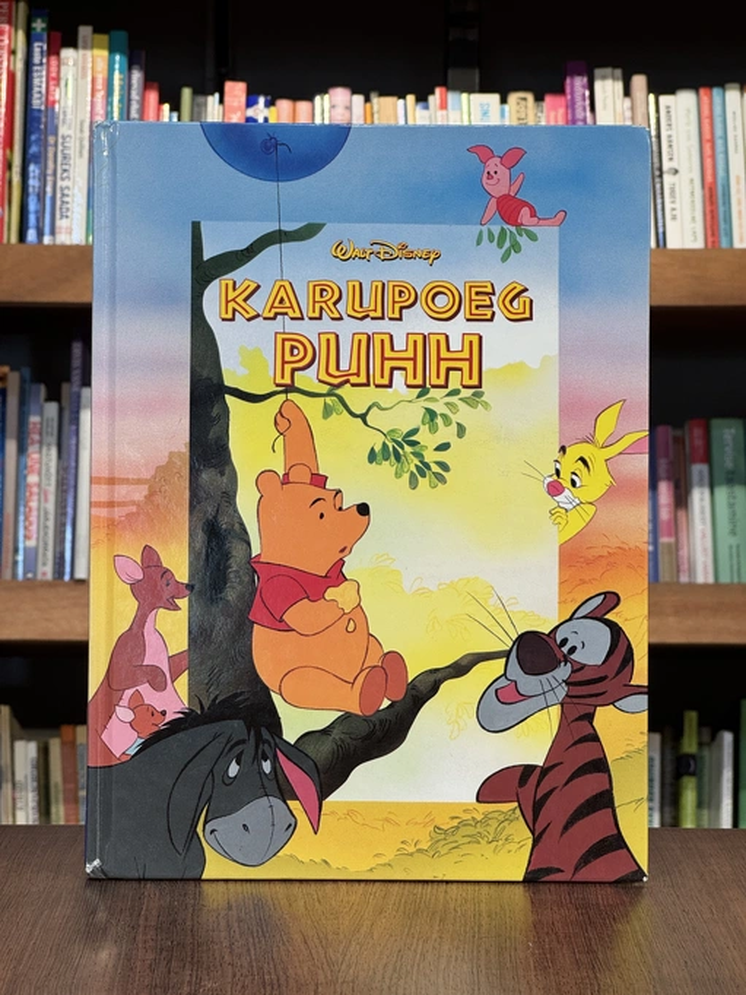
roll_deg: -1.6
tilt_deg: -1.6
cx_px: 373
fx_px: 2212
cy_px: 498
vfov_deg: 25.3
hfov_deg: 19.1
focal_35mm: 77
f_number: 2.8
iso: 100
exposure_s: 1/99
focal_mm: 9
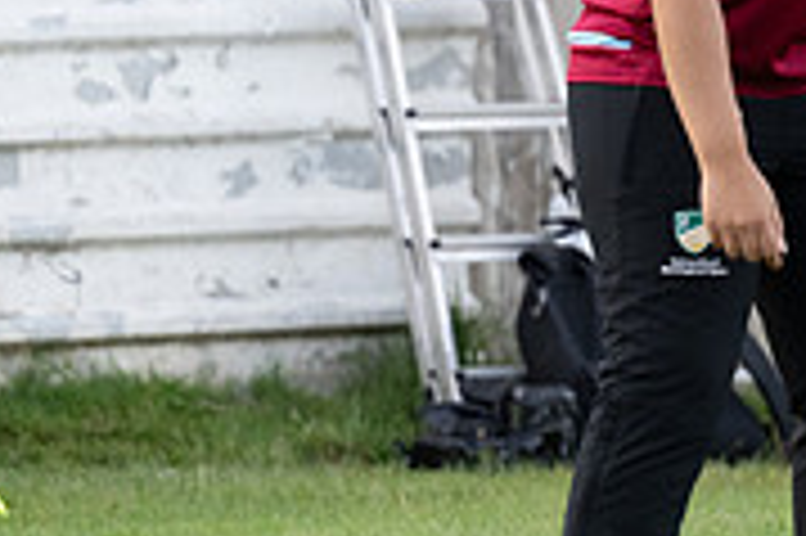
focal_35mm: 825
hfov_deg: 2.5
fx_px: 18454
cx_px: 738
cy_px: 158
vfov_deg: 1.7
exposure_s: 1/500
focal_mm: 170
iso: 1000
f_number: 3.2
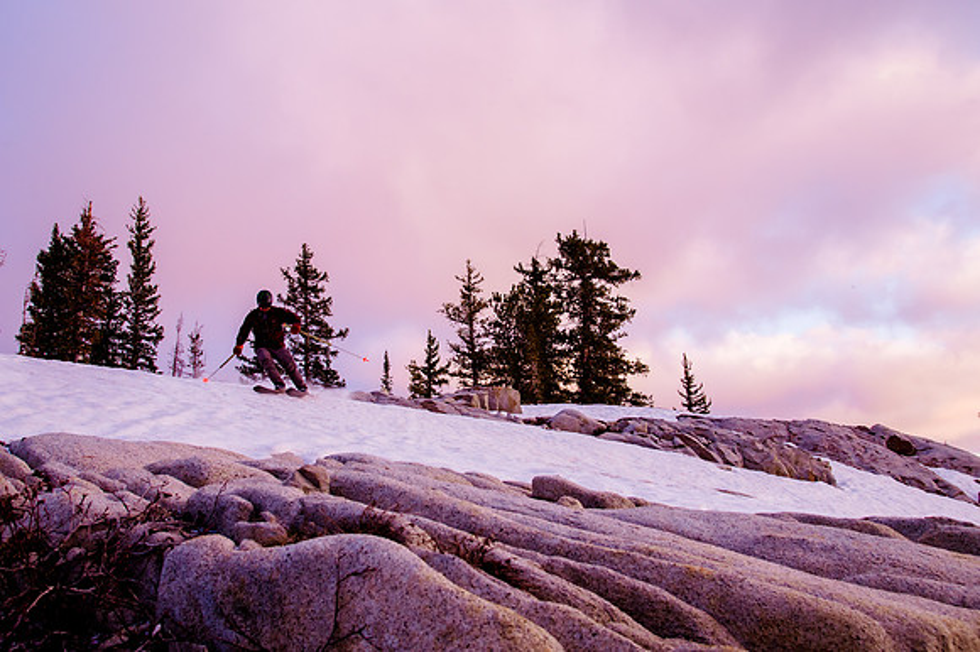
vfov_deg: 38.4
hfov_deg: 55.3
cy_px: 322
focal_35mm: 34
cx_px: 479
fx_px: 935
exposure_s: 1/200
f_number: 8
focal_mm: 30
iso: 1250
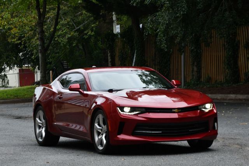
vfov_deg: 9.3
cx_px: 124
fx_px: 1016
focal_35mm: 147
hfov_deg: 14.0
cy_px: 83
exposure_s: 1/250
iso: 200
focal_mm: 98
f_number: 7.1
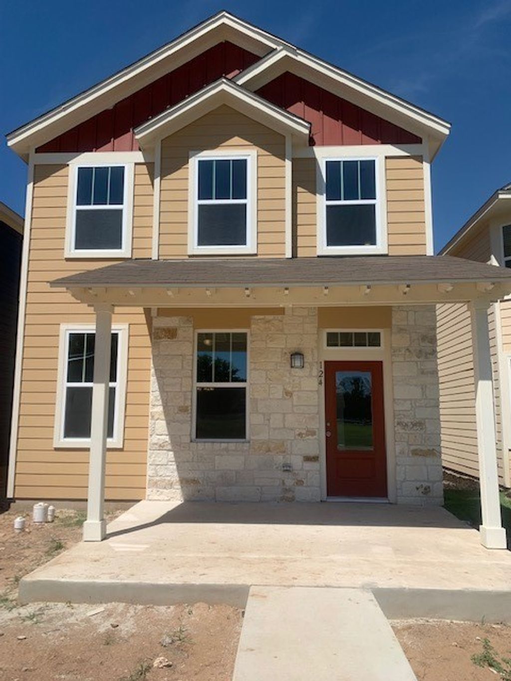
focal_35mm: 26
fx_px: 512
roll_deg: +0.6
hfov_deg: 53.1
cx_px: 256
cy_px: 340
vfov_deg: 67.3
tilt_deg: +7.5
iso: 25
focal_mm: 4.25
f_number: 1.8
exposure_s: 1/3788
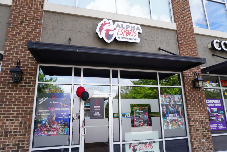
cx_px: 114
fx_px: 151
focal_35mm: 24
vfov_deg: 53.1
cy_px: 76
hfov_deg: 73.7
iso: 100
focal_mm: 16
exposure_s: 1/125
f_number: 5
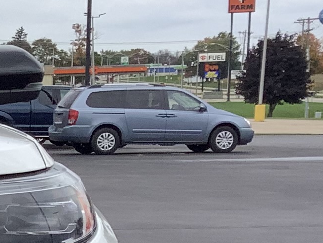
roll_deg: +1.6
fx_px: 1447
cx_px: -407
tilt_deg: -10.3
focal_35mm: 155
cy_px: 360
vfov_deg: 9.3
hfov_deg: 11.1
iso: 25
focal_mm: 3.3
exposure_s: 1/558
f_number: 2.4
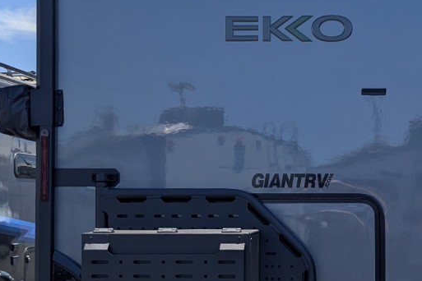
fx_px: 797
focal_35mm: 68
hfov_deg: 29.4
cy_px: 191
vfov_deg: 19.9
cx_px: 286
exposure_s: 1/1887
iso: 44
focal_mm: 6.81
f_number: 1.85
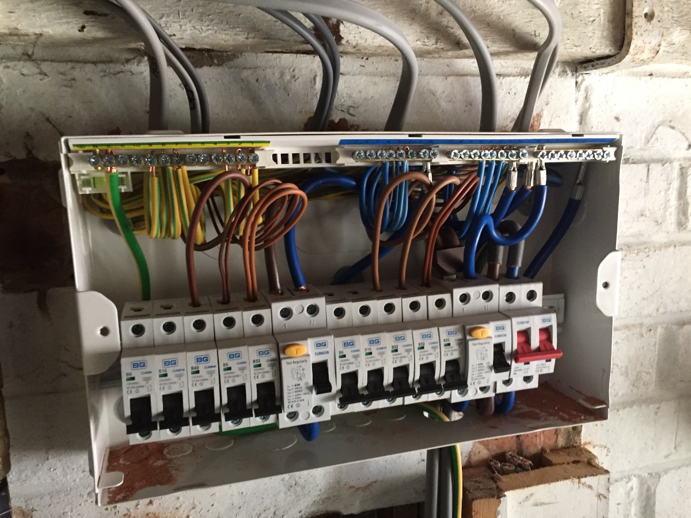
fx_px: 579
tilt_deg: -9.6
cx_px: 346
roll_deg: +0.7
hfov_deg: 61.7
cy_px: 259
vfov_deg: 48.2
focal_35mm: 29
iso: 250
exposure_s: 1/17
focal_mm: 4.15
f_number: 2.2
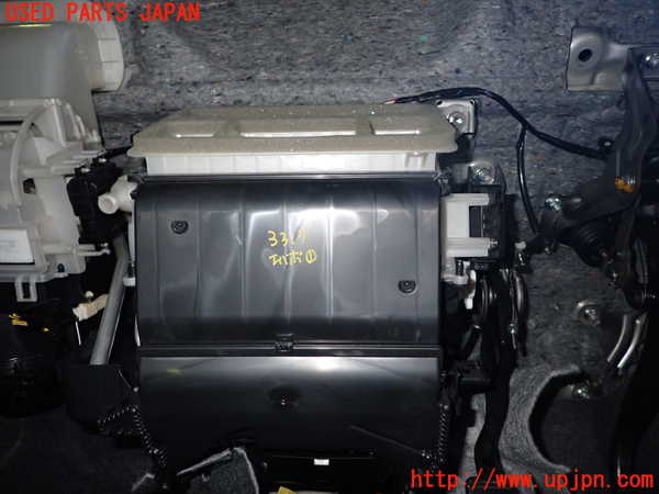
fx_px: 476
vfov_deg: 54.9
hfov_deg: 69.4
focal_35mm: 25
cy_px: 247
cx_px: 330
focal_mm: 4.5
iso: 320
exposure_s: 1/30
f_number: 5.6
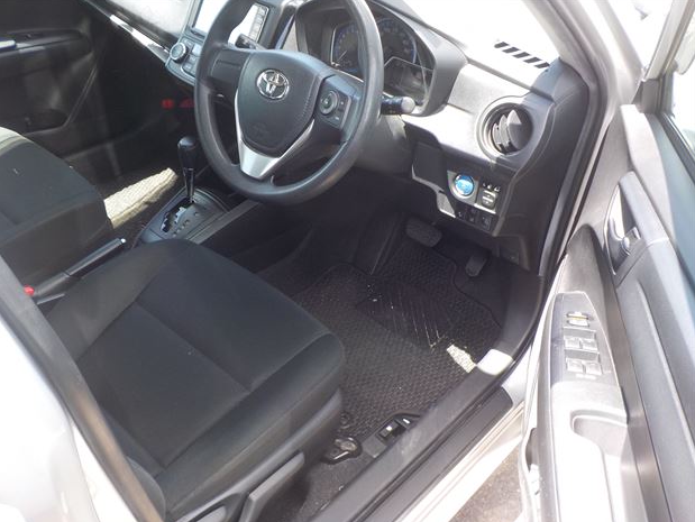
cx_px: 339
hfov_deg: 58.3
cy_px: 266
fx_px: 623
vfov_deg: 45.5
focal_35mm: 31
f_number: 3.3
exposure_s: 1/80
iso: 125
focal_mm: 4.1
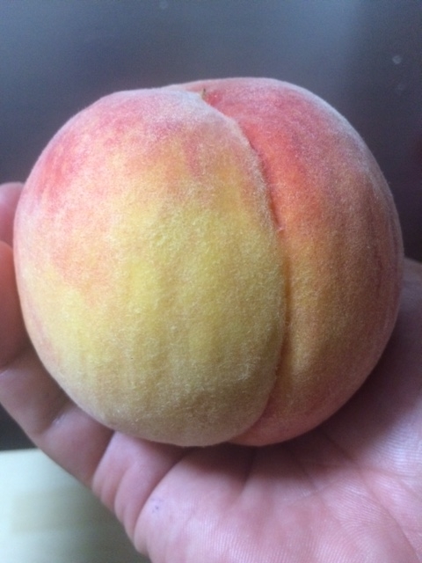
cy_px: 282
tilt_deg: -48.7
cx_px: 211
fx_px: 471
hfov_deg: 48.2
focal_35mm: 29
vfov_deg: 61.7
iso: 250
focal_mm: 4.15
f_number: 2.2
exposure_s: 1/30
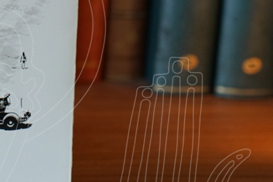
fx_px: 963
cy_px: 103
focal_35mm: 127
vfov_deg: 10.8
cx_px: -36
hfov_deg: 15.6
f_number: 4
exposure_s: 1/160
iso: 1600
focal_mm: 50
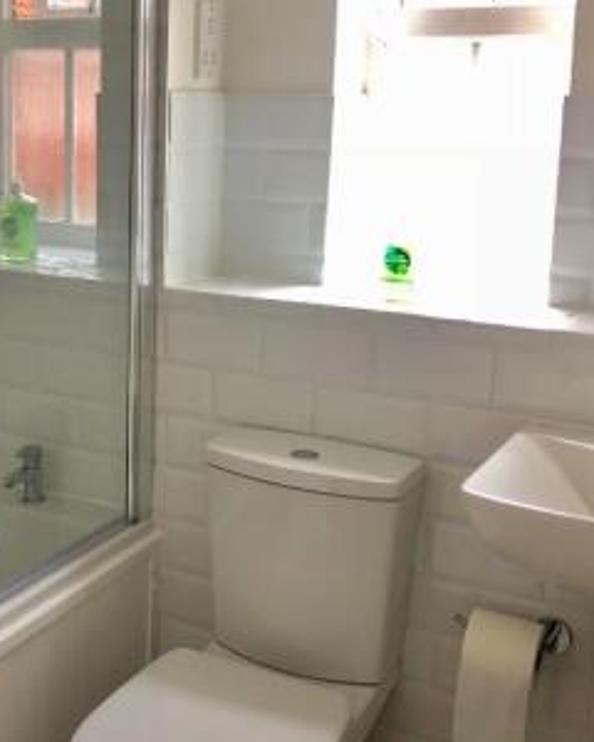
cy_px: 320
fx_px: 1209
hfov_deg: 26.9
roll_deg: -0.1
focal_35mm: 55
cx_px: 98
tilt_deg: -11.1
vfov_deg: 34.1
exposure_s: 1/20
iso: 40
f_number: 1.8
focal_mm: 3.99
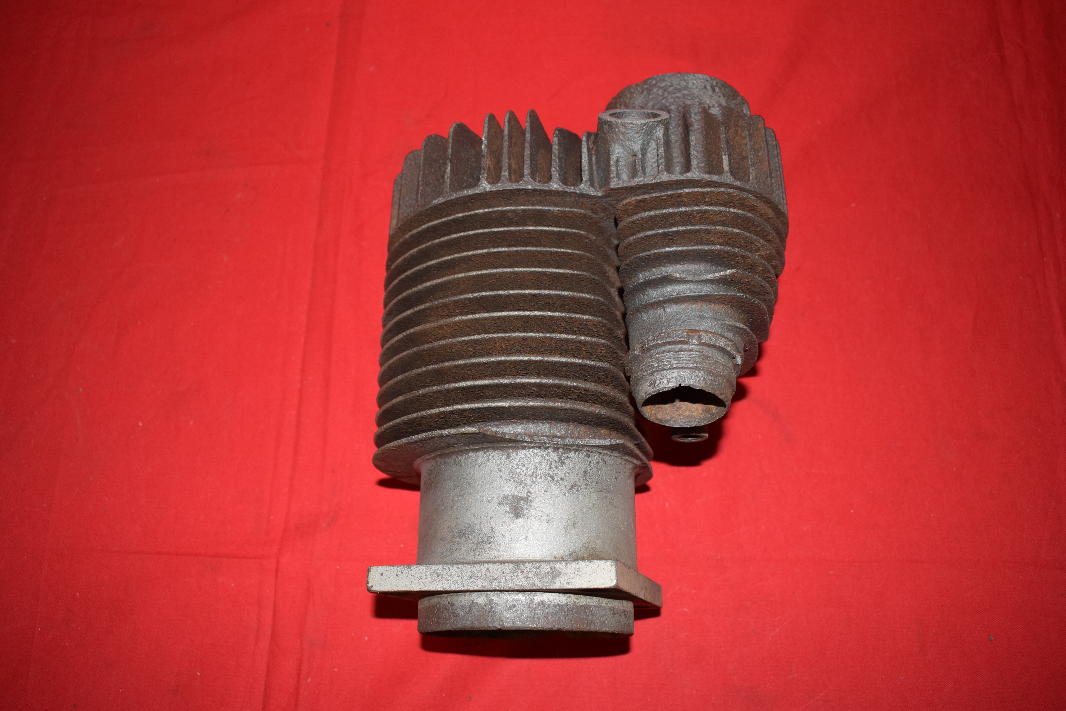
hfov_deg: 59.5
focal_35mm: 32
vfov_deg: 41.7
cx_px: 533
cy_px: 356
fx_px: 933
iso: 640
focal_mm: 21
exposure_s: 1/160
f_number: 5
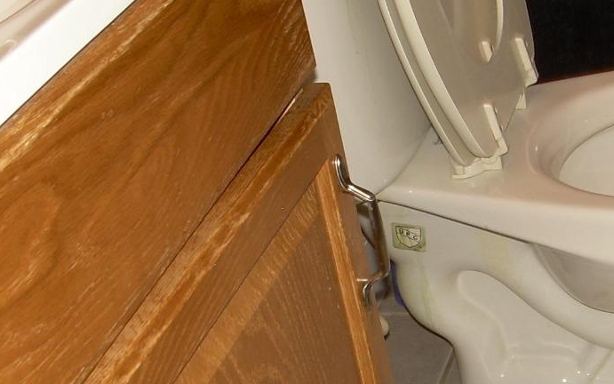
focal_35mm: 84
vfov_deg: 15.5
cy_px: 210
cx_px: 403
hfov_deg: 24.5
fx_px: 1406
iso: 50
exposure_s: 1/60
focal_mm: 6.3
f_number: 2.8
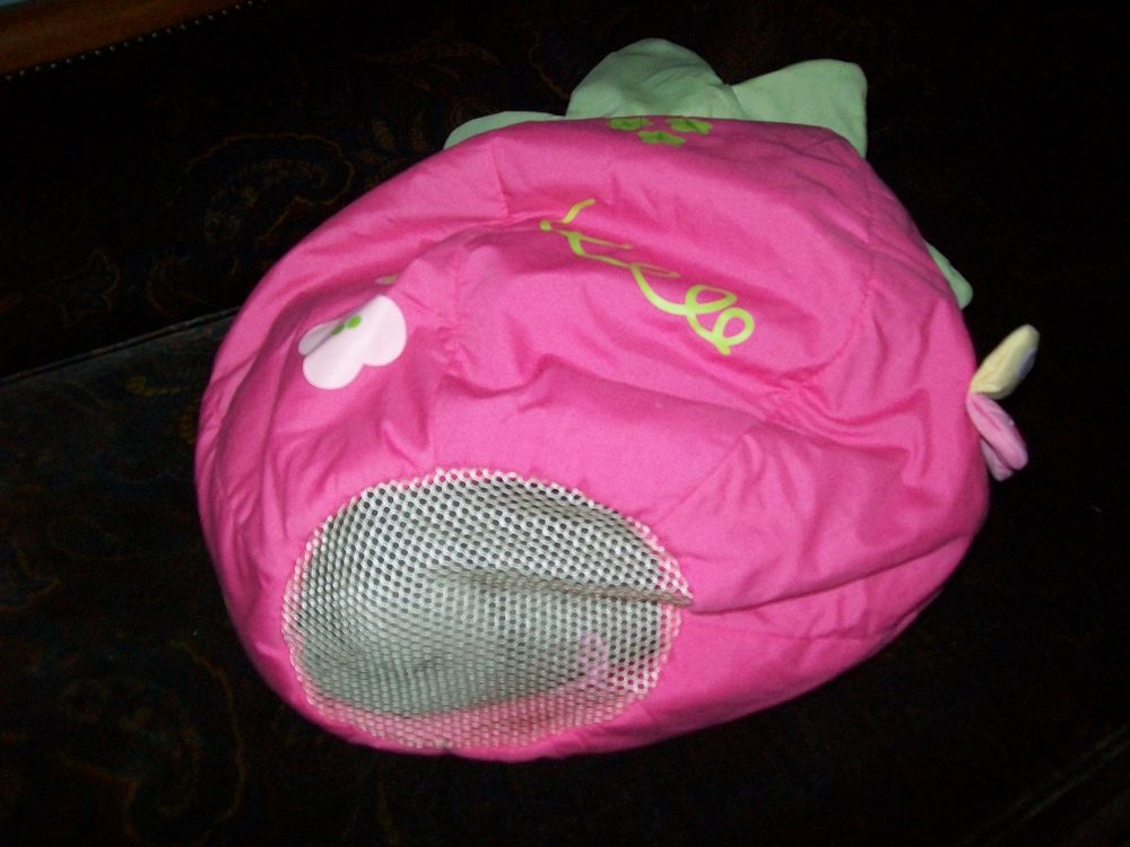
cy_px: 424
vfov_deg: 39.7
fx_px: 1175
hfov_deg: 51.4
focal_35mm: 36
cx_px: 565
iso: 160
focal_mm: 6
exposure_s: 1/60
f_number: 2.7
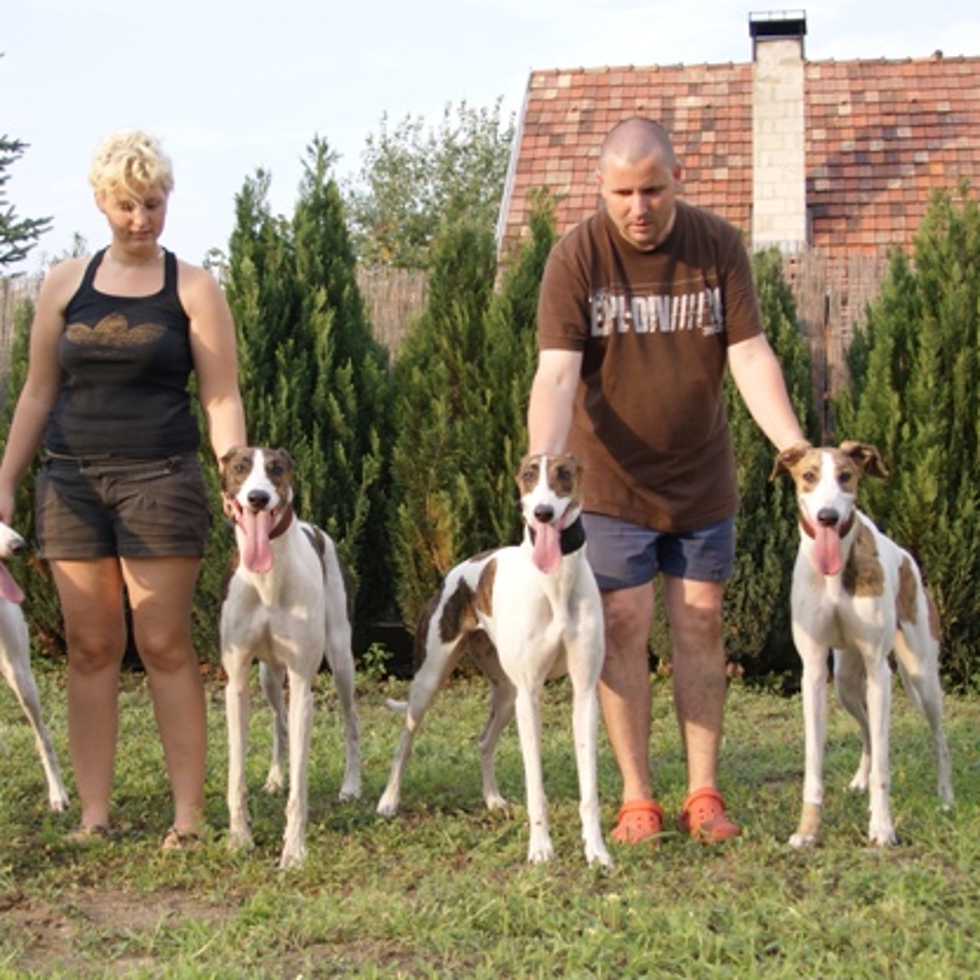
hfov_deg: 35.4
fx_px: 1505
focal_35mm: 47
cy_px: 488
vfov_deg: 36.1
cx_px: 264
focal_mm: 24
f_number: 5.6
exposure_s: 1/125
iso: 100
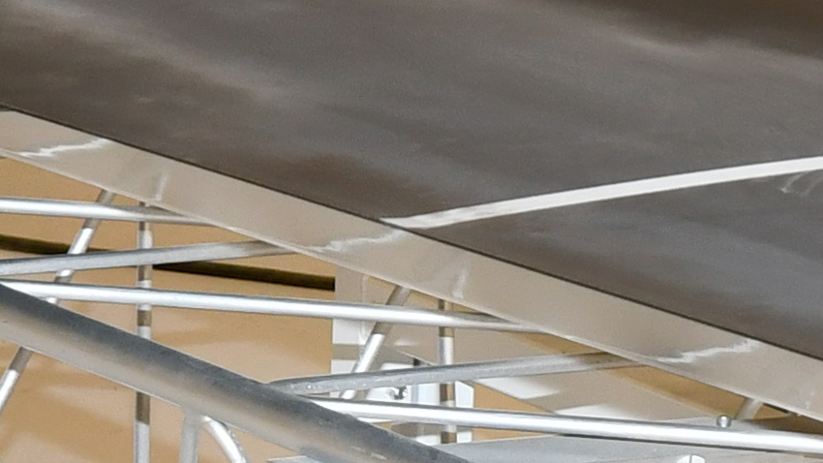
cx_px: -157
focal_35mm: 295
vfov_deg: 4.1
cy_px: -156
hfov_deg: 7.3
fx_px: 6437
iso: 400
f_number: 5.6
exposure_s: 1/60
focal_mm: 29
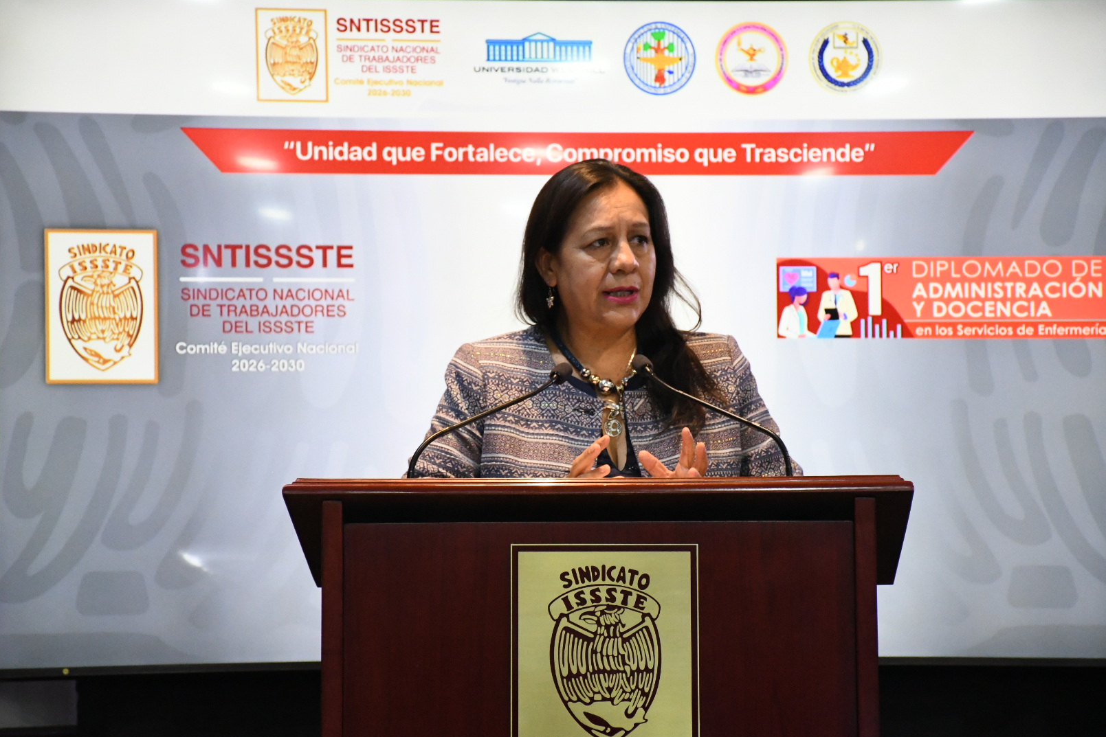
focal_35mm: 151
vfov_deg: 9.1
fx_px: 4639
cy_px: 370
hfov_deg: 13.6
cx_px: 556
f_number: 5.6
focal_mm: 100
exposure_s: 1/125
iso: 6400
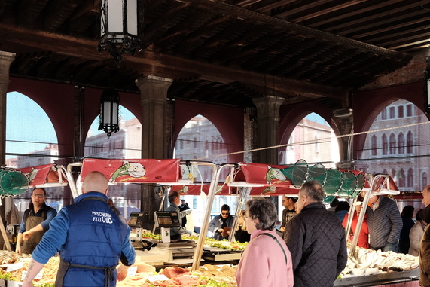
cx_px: 194
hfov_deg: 40.3
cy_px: 174
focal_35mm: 49
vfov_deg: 27.5
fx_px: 585
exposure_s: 1/60
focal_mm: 23
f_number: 8
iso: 2000
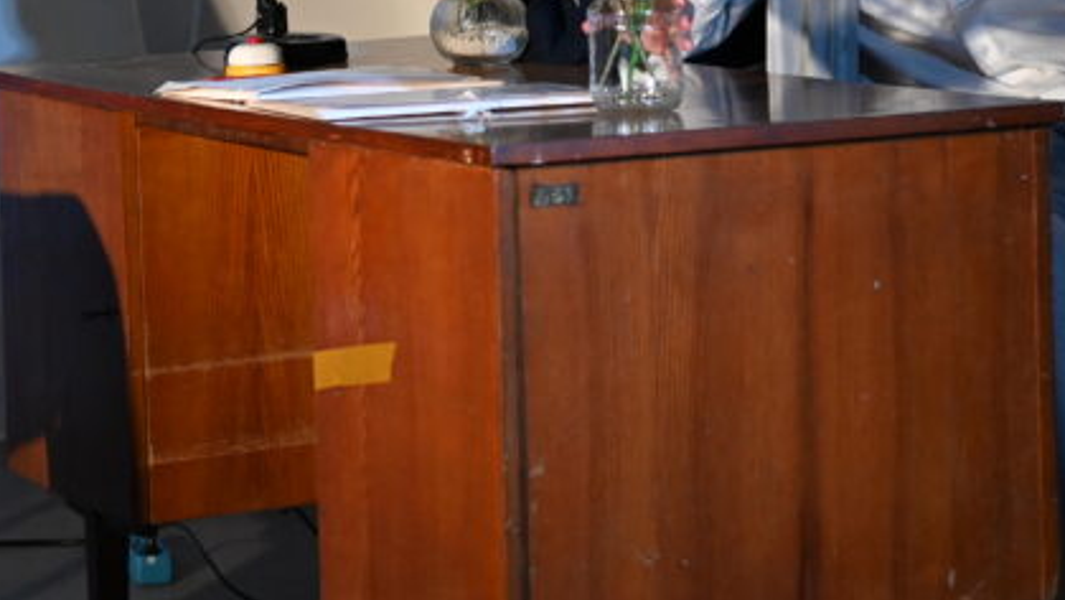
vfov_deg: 9.4
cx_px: 224
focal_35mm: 128
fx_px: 3616
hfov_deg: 16.6
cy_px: -60
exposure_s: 1/250
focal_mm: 50
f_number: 2.5
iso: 3200
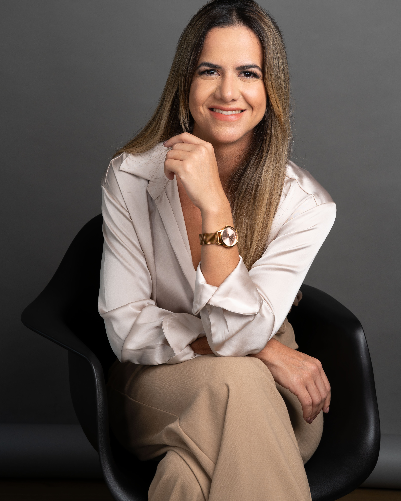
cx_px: 201
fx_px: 1261
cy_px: 229
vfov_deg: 22.5
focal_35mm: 85
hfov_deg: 18.1
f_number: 9
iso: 400
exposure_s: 1/125
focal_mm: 75
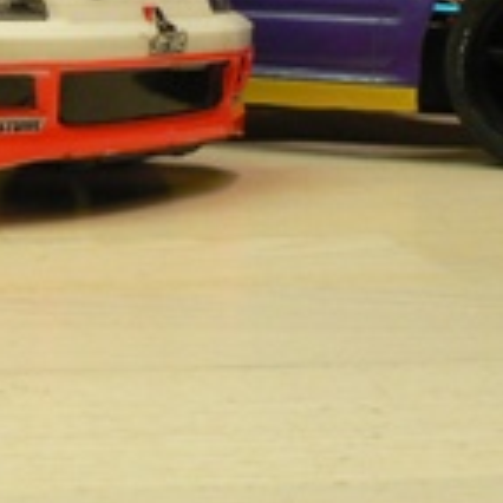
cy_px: -25
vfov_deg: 14.8
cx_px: -4
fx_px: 1891
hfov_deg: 14.9
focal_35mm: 115
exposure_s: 1/15
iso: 200
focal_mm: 6
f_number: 2.8
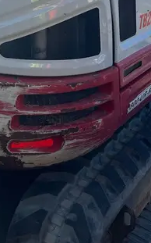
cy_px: -25
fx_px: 429
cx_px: 60
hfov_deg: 20.0
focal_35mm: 65
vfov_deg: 28.6
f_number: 1.6
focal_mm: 5.1
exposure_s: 1/1536
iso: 50
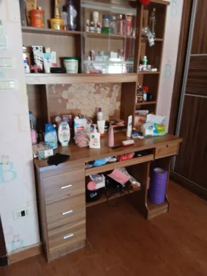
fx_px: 207
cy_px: 138
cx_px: 104
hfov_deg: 53.1
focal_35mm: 26
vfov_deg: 67.3
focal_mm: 3.98
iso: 320
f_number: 1.8
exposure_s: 1/25
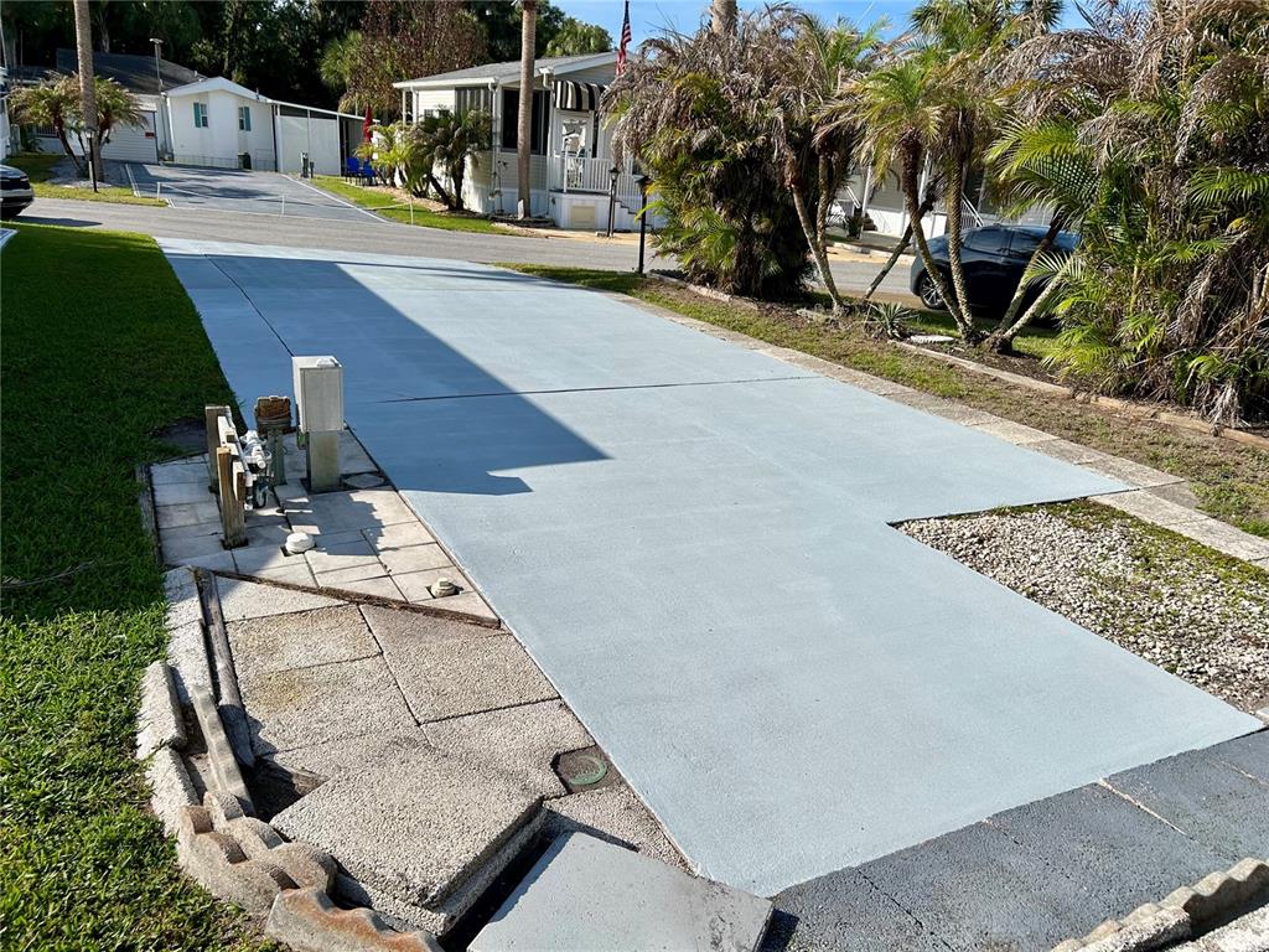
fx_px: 953
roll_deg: -4.3
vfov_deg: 53.1
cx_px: 634
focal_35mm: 26
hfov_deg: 67.3
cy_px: 476
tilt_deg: -18.9
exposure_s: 1/5882
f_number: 1.5
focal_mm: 5.7
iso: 50
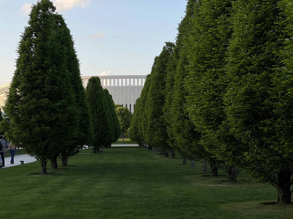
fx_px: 652
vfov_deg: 19.1
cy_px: 110
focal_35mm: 77
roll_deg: +1.4
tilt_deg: +2.4
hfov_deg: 25.3
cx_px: 146
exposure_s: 1/229
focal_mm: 9
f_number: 2.8
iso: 32
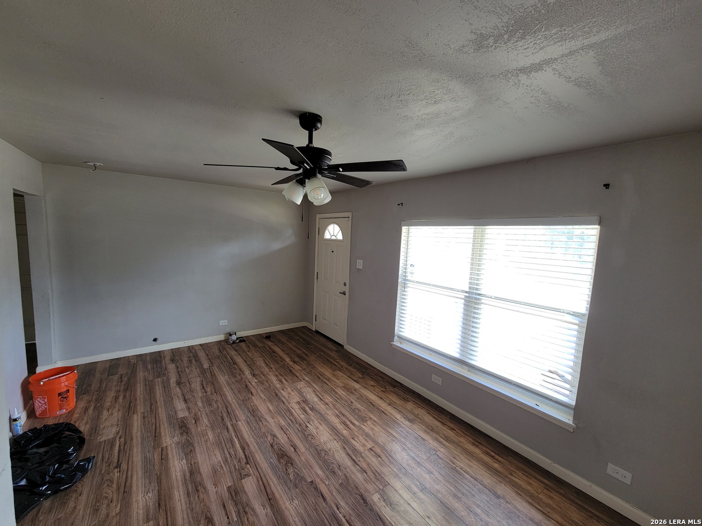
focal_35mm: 13
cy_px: 263
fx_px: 264
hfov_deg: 106.2
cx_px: 351
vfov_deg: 89.9
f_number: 2.2
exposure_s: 1/60
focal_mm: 2.2
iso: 100
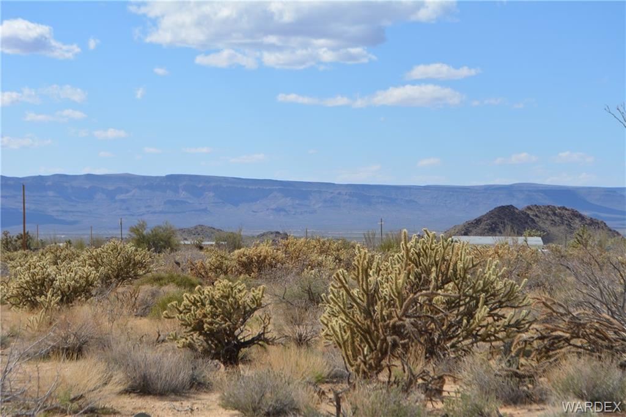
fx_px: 1435
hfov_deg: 24.6
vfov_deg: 16.6
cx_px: 313
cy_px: 208
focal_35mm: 82
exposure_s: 1/320
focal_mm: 55
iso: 100
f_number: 9
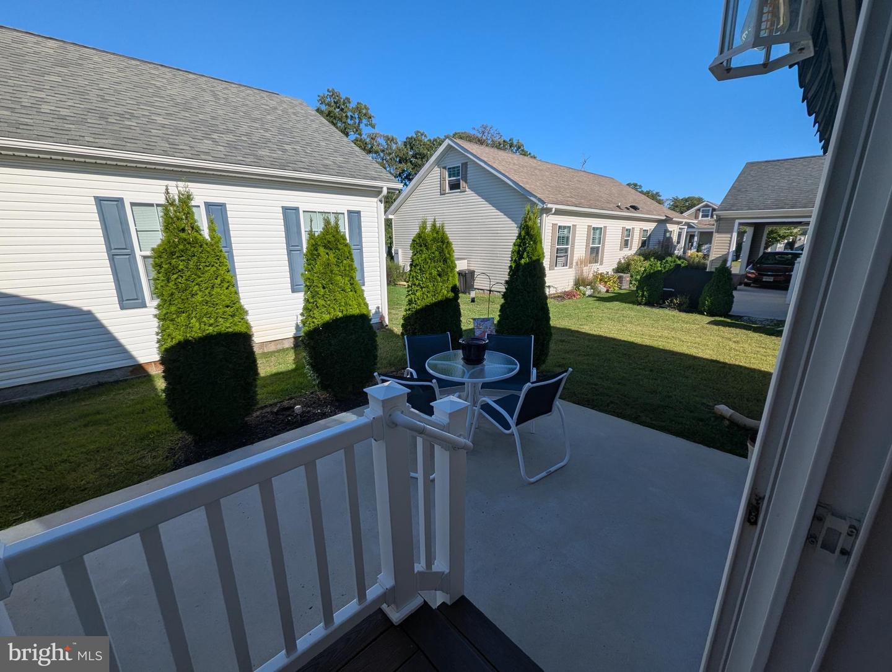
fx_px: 335
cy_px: 336
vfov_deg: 90.1
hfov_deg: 106.1
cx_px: 446
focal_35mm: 13
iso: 55
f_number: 2.2
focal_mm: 1.95
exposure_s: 1/2994
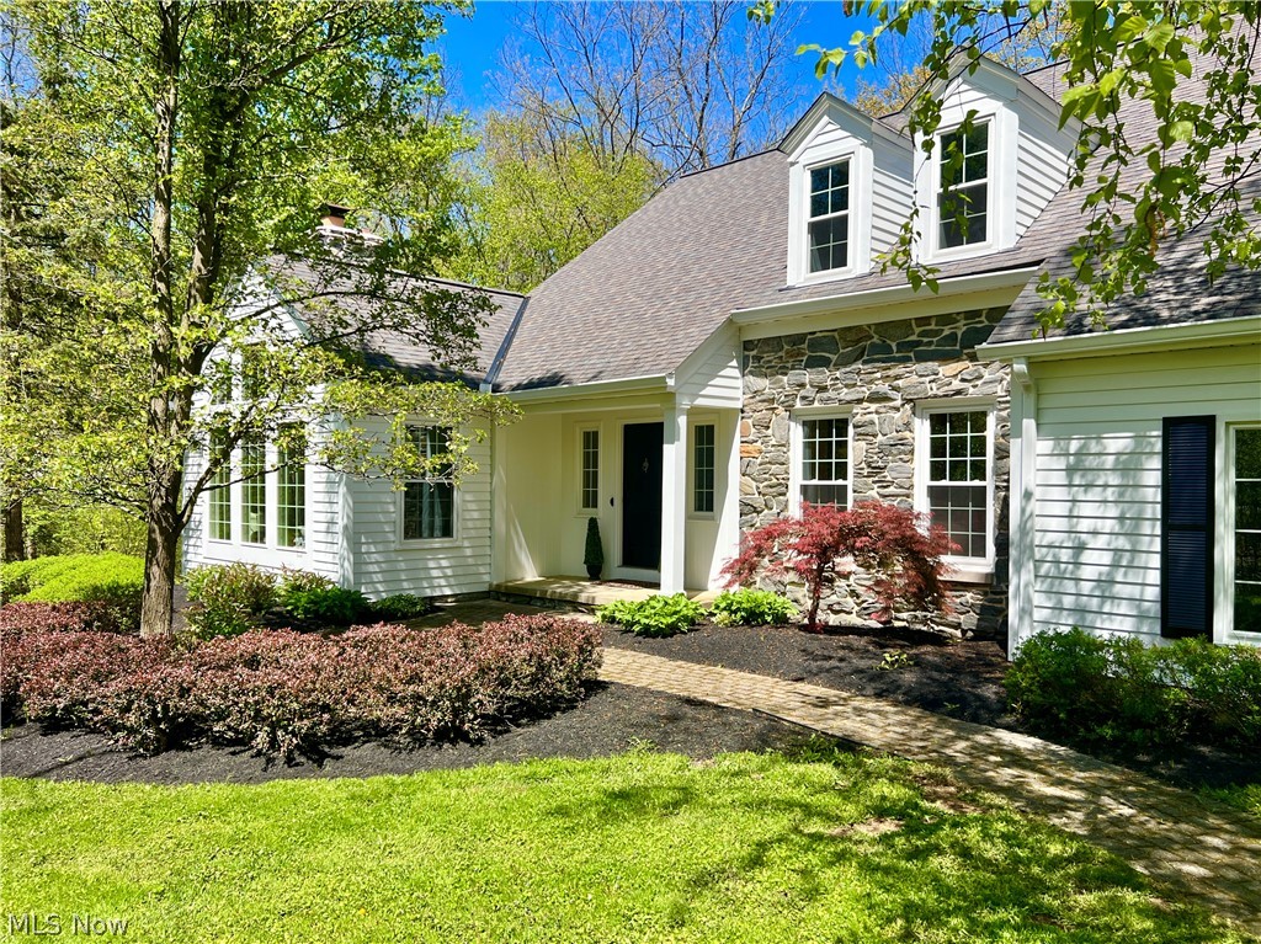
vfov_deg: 53.0
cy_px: 472
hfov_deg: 67.3
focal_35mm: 26
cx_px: 630
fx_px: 947
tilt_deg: -0.6
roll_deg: -0.4
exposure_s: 1/2404
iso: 50
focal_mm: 5.7
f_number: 1.5
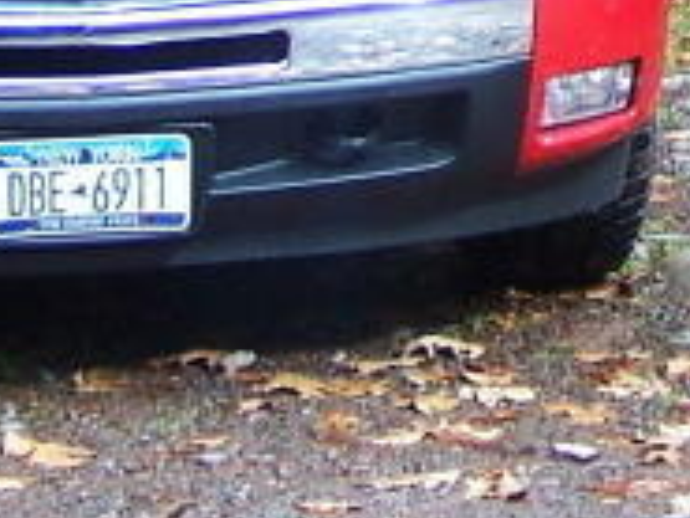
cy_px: -544
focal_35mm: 210
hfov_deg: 9.1
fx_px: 4189
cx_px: 1111
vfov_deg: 6.8
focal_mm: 6.3
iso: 80
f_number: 2.8
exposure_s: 1/125
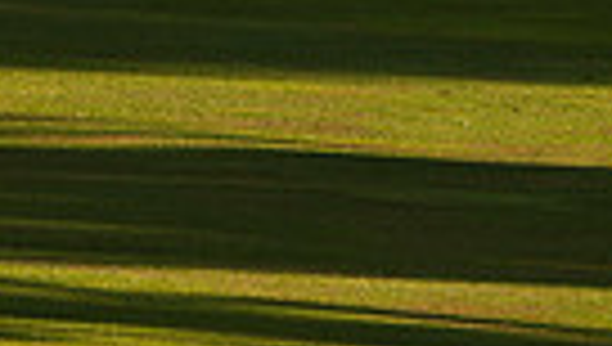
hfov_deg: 4.0
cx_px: -176
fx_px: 8826
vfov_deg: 2.2
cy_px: -449
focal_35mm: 543
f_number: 7.1
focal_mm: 122
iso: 200
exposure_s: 1/250
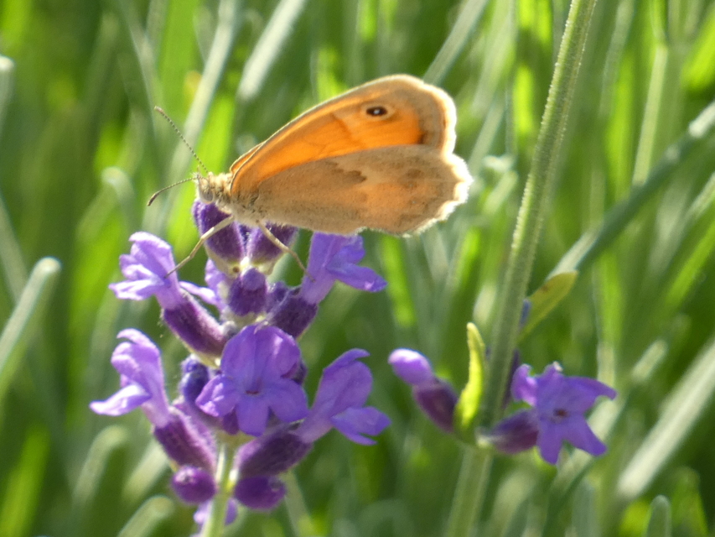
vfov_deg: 2.2
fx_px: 14068
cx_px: 358
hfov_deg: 2.9
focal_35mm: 681
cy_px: 268
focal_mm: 121.9
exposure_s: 1/100
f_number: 5.6
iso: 200
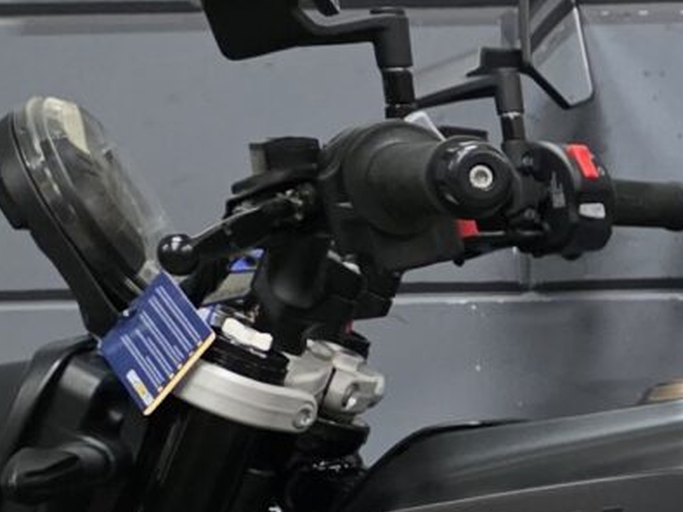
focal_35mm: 139
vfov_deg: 10.4
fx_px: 2741
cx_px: 1141
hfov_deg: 13.1
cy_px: 657
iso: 1250
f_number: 1.7
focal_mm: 6.25
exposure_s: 1/100
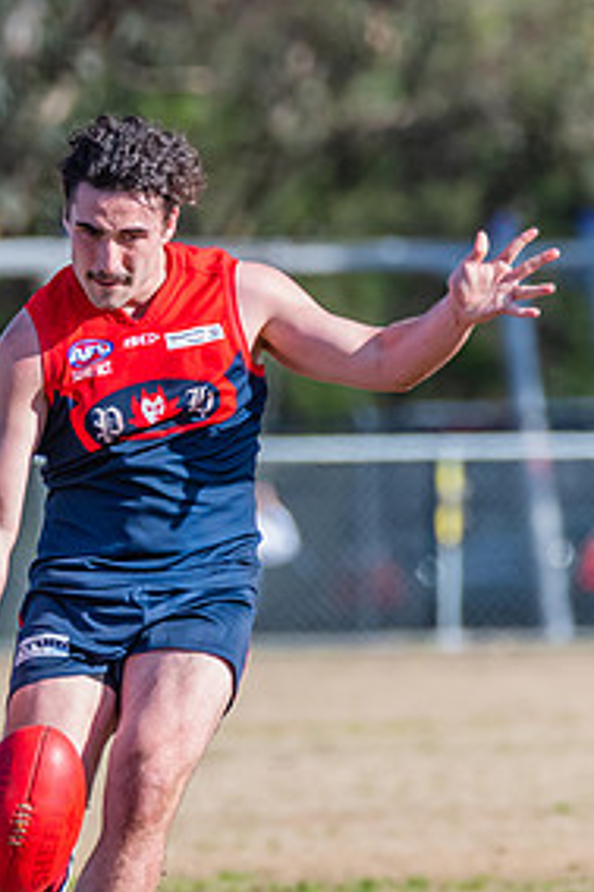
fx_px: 31245
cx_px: -81
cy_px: 463
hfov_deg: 1.1
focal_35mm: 1261
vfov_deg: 1.6
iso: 800
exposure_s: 1/1600
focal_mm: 420
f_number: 8
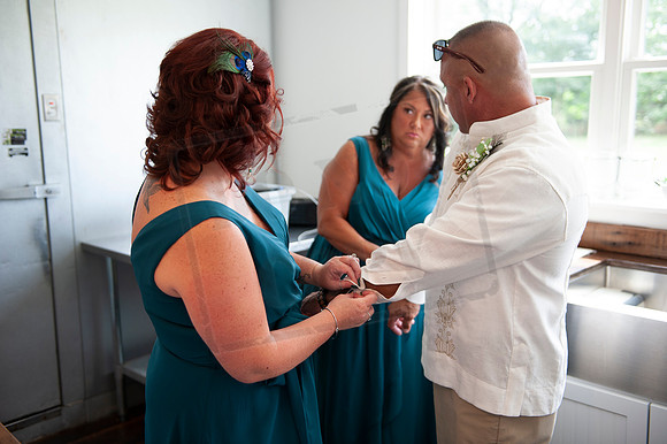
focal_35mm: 38
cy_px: 222
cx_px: 334
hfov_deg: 50.7
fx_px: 704
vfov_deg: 35.0
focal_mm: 38
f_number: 2.8
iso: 400
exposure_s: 1/200
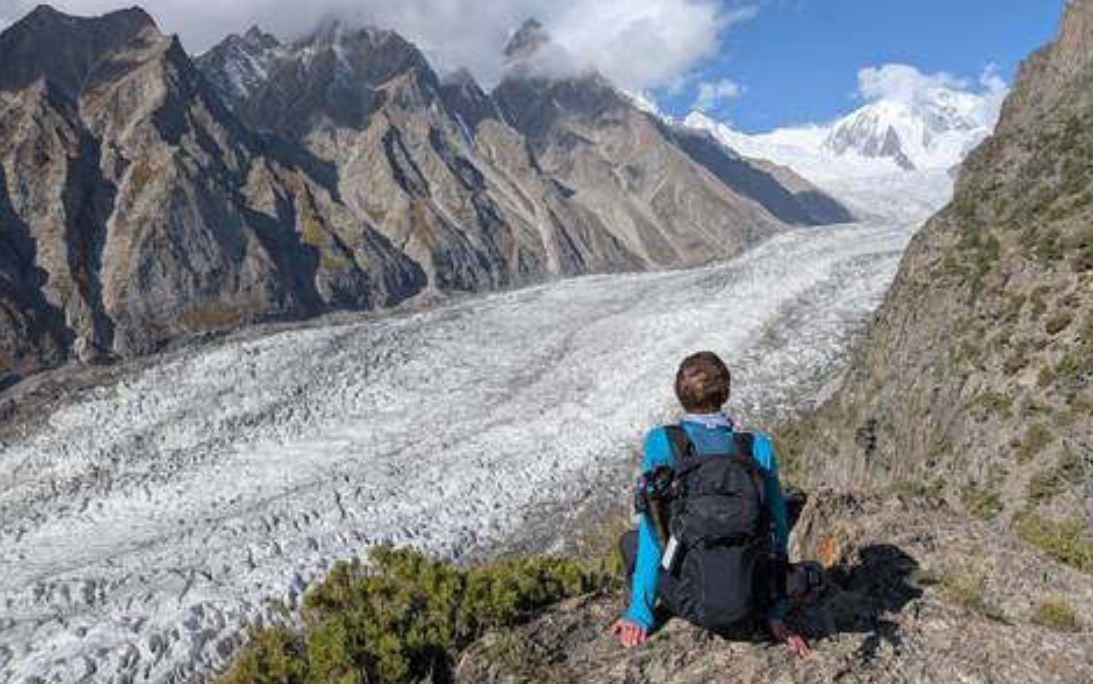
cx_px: 556
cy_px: 321
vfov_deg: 47.6
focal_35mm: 26
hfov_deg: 70.4
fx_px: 775
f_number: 1.7
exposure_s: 1/2597
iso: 28
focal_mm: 4.53
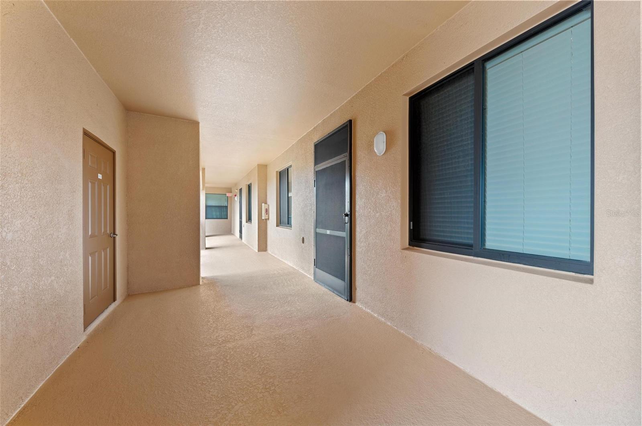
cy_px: 213
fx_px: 232
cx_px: 321
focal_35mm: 13
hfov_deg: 108.4
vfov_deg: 85.3
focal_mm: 13
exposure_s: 1/1.67
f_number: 8
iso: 400
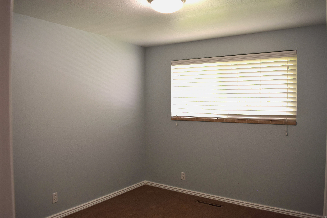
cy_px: 109
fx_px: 245
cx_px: 164
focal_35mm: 27
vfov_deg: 47.9
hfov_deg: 67.4
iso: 400
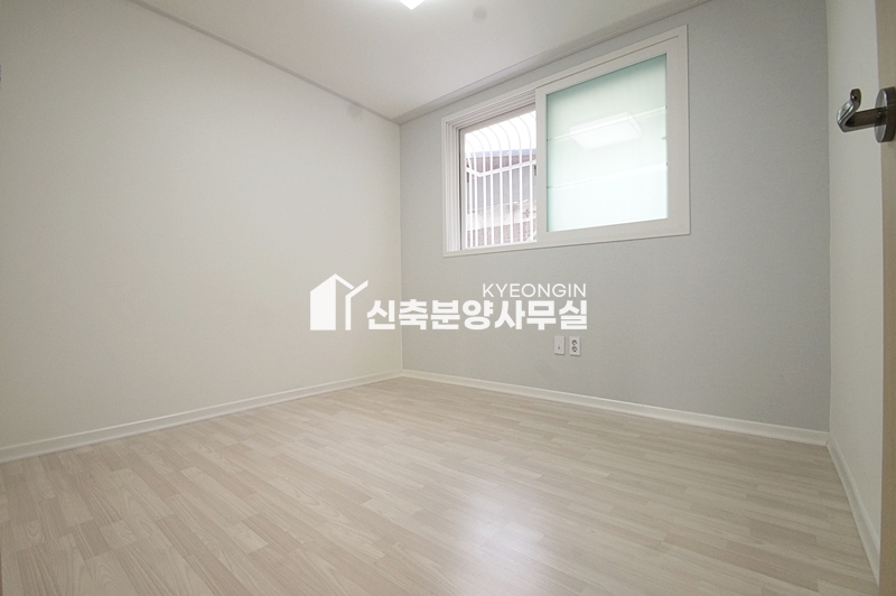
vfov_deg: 77.2
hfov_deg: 100.4
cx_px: 448
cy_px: 298
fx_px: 373
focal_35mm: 15
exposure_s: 1/60
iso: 1600
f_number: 9
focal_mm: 10
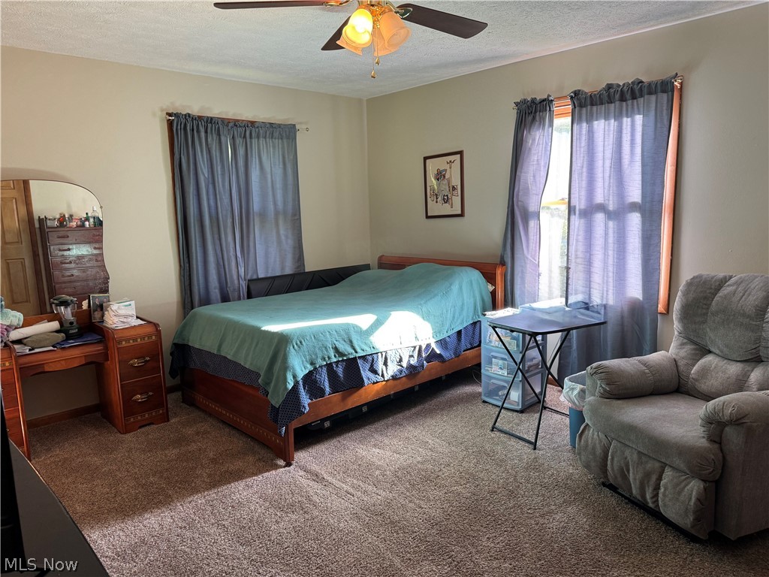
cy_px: 288
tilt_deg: -10.1
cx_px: 384
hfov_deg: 71.6
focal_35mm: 24
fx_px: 533
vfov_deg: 56.8
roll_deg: +1.6
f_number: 1.78
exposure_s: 1/60
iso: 160
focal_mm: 6.76
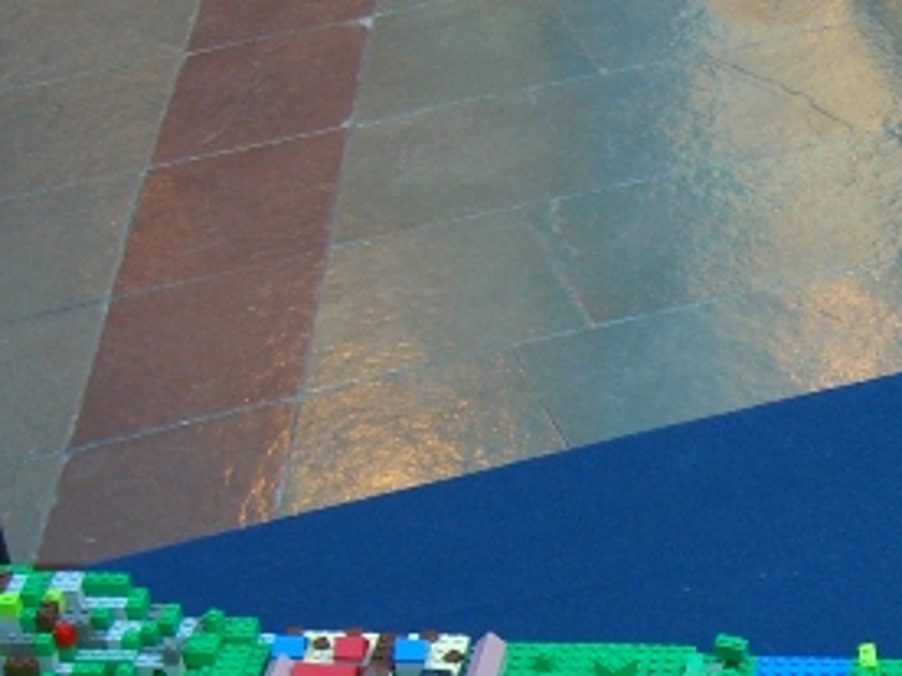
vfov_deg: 13.1
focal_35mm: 110
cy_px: 843
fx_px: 2866
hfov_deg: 17.4
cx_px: 938
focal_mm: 7.9
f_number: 2.8
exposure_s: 1/25
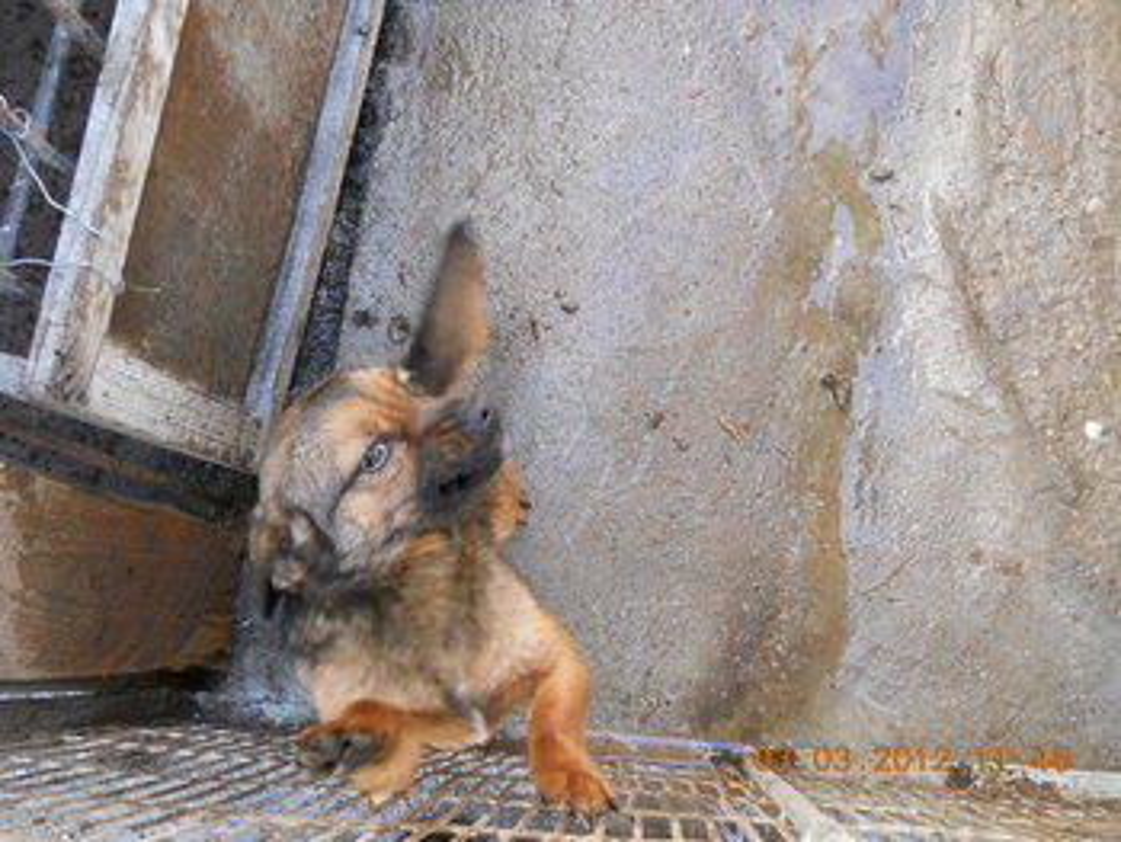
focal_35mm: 41
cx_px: 560
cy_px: 421
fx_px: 1329
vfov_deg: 35.2
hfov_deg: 45.7
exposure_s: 1/100
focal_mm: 6.72
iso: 400
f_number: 3.1
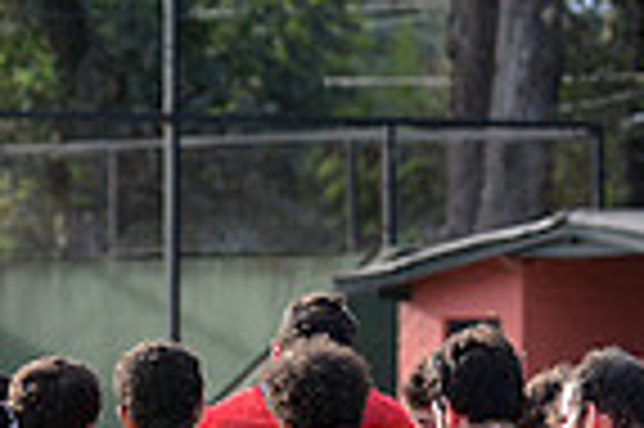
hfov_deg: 4.2
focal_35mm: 495
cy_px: 701
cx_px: -207
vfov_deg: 2.8
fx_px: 8845
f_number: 4
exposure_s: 1/500
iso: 500
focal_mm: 122
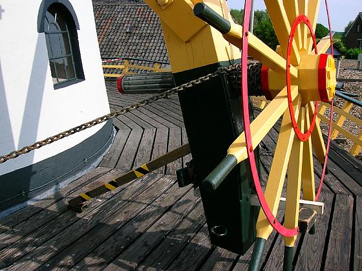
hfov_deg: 54.0
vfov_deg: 41.7
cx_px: 181
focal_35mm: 34
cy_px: 136
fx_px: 355
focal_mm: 5.7
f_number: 4.9
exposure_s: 1/336
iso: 50
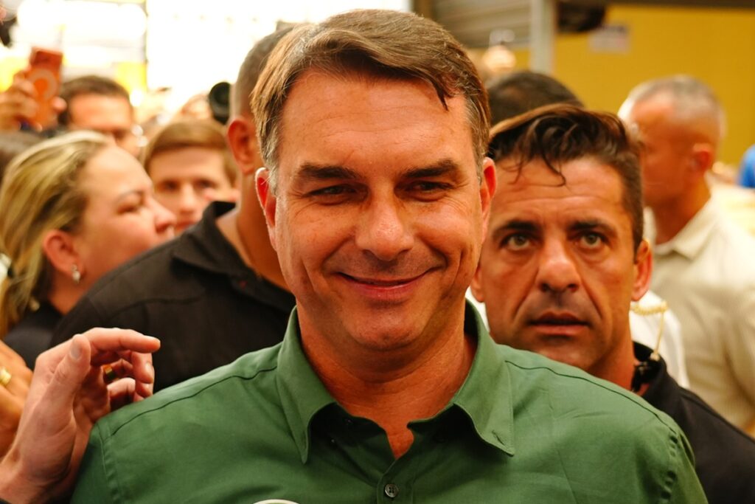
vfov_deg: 31.9
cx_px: 378
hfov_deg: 46.4
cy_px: 252
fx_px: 881
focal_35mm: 42
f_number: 4
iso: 1600
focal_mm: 42
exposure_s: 1/320
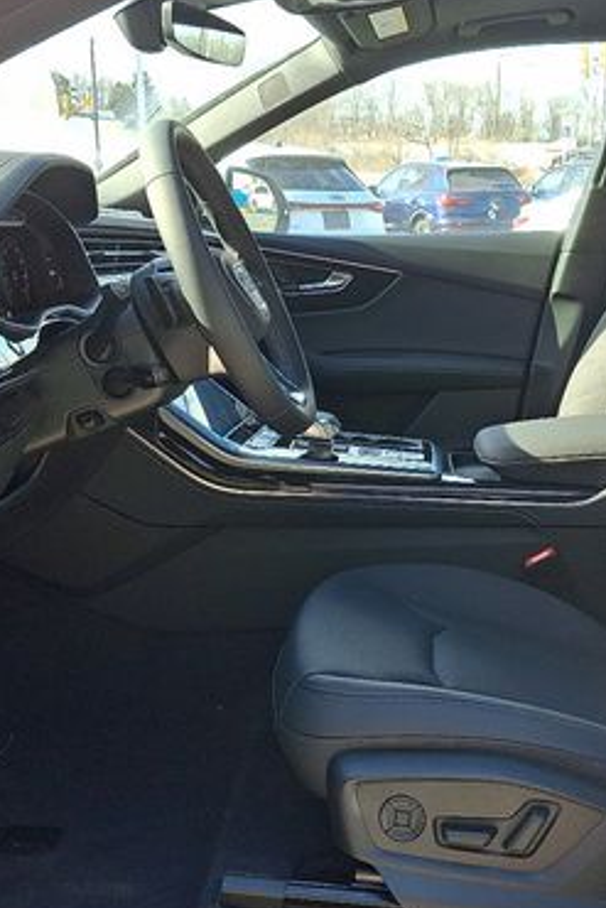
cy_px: 474
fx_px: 1135
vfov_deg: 43.6
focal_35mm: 45
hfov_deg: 29.8
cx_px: 383
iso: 25
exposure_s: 1/250
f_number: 1.8
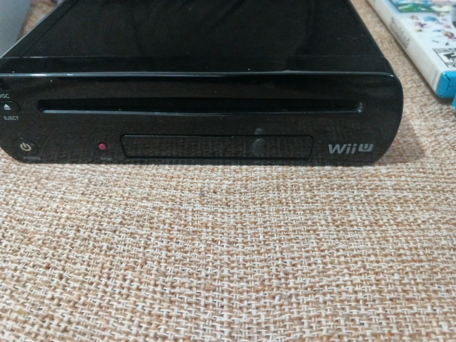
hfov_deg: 73.9
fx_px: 303
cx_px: 228
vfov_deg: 58.9
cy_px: 171
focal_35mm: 23
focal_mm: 4.11
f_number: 1.6
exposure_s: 1/30
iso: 2012
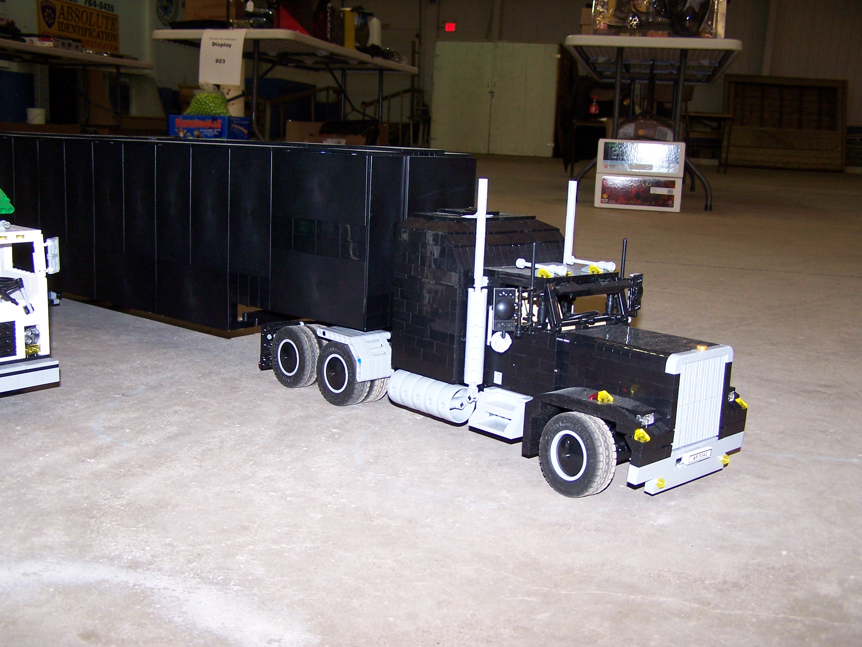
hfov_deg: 49.0
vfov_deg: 37.7
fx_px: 946
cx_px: 431
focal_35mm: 38
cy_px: 324
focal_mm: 6.3
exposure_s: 1/60
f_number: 2.8
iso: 140
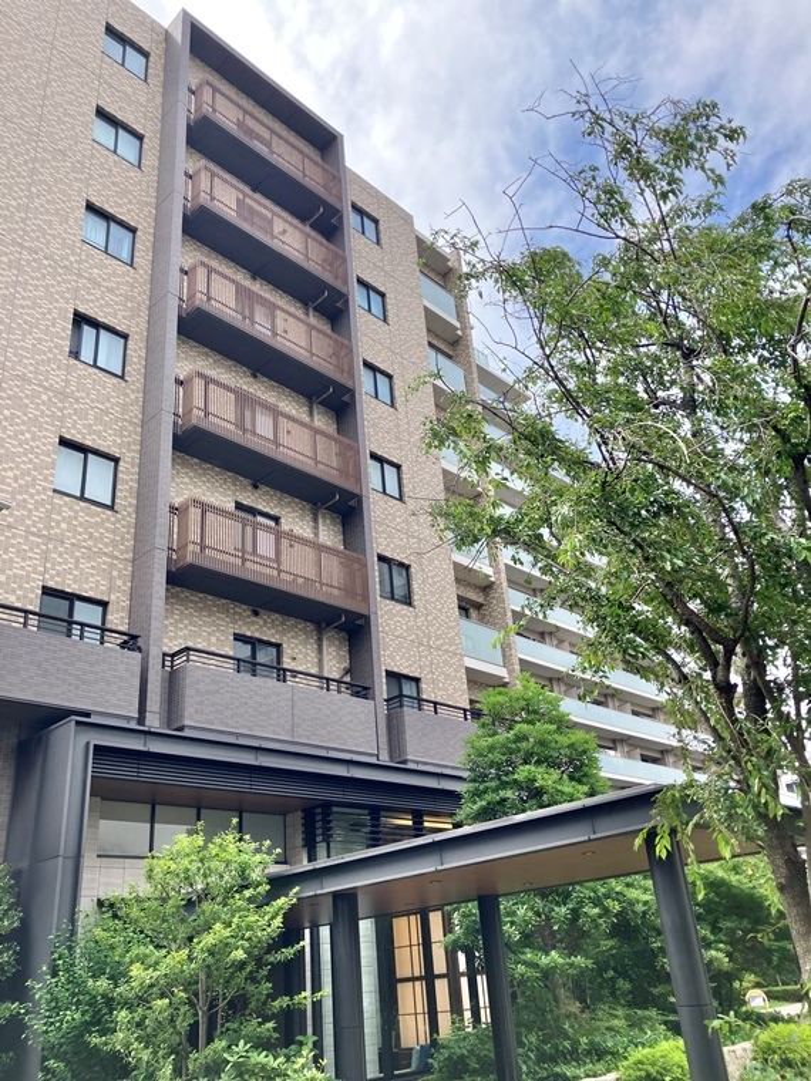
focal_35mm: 28
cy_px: 540
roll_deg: +6.6
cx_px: 406
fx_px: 875
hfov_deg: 49.7
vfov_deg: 63.4
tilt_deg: +27.7
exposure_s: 1/838
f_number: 1.8
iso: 32
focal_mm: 3.99
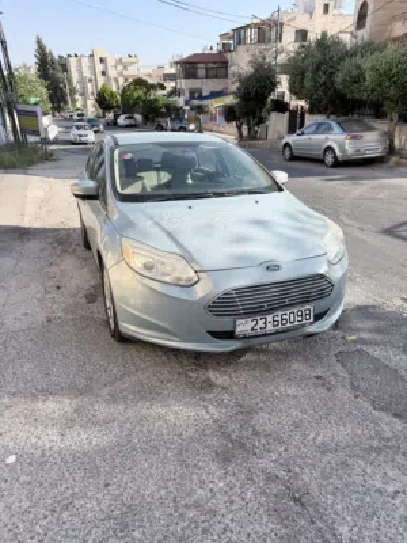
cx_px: 204
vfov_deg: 71.6
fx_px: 376
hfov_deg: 56.8
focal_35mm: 24
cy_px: 272
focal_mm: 6.76
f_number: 1.78
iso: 80
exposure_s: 1/1653
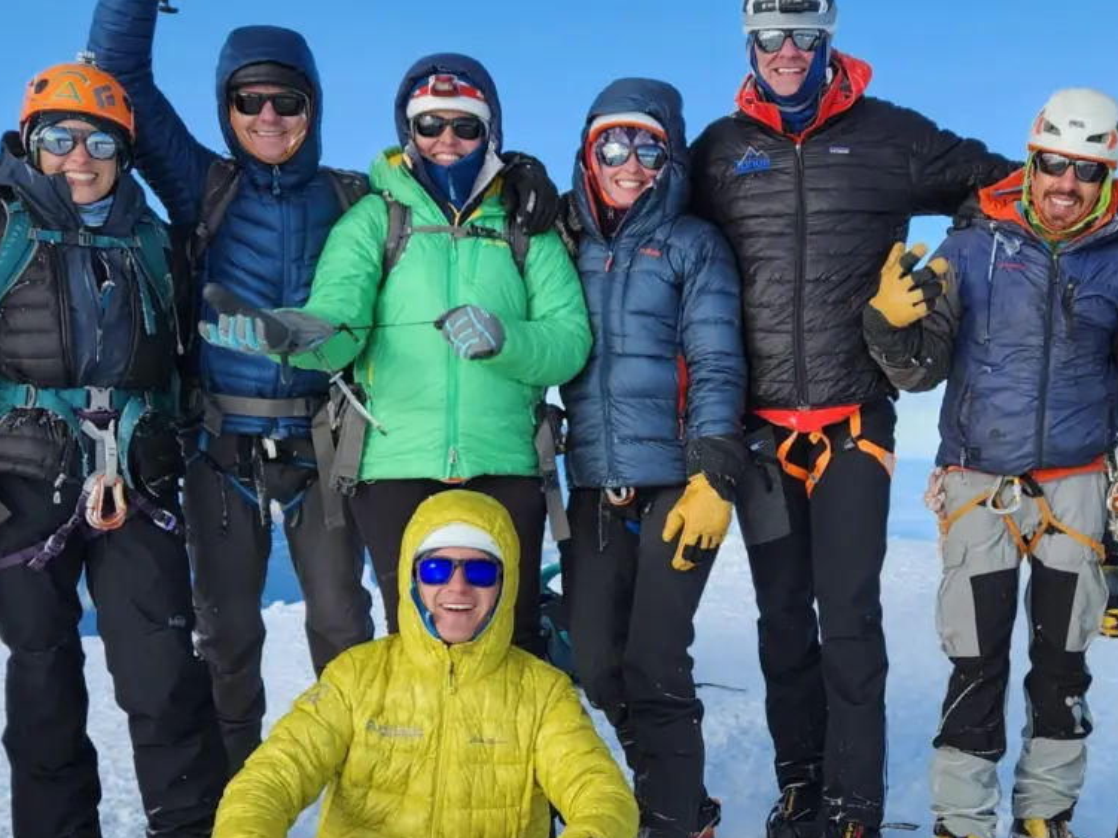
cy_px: 487
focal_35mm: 49
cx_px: 758
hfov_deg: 38.4
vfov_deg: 29.6
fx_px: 1582
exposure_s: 1/775
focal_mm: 5.4
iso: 20
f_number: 1.8
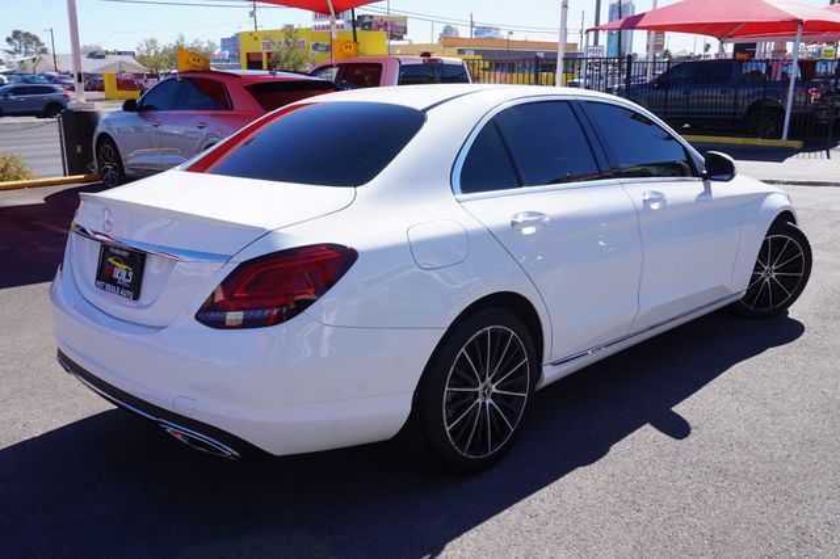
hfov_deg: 59.5
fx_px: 735
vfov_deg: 41.7
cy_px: 280
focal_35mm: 32
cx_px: 420
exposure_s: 1/80
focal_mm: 21
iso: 100
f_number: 13
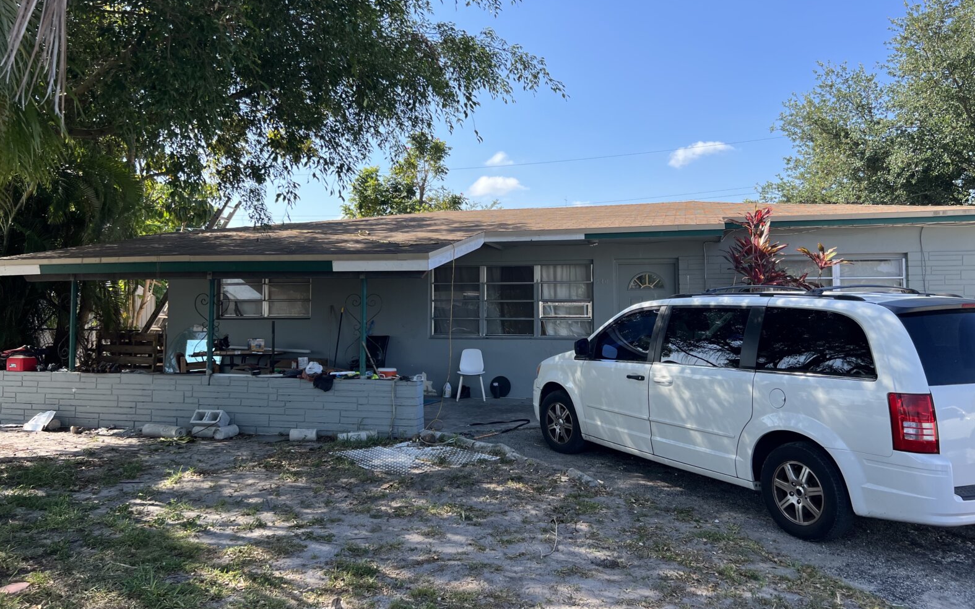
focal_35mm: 28
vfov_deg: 44.5
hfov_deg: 66.5
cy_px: 274
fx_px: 744
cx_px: 490
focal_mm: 5.7
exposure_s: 1/2353
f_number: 1.5
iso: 50
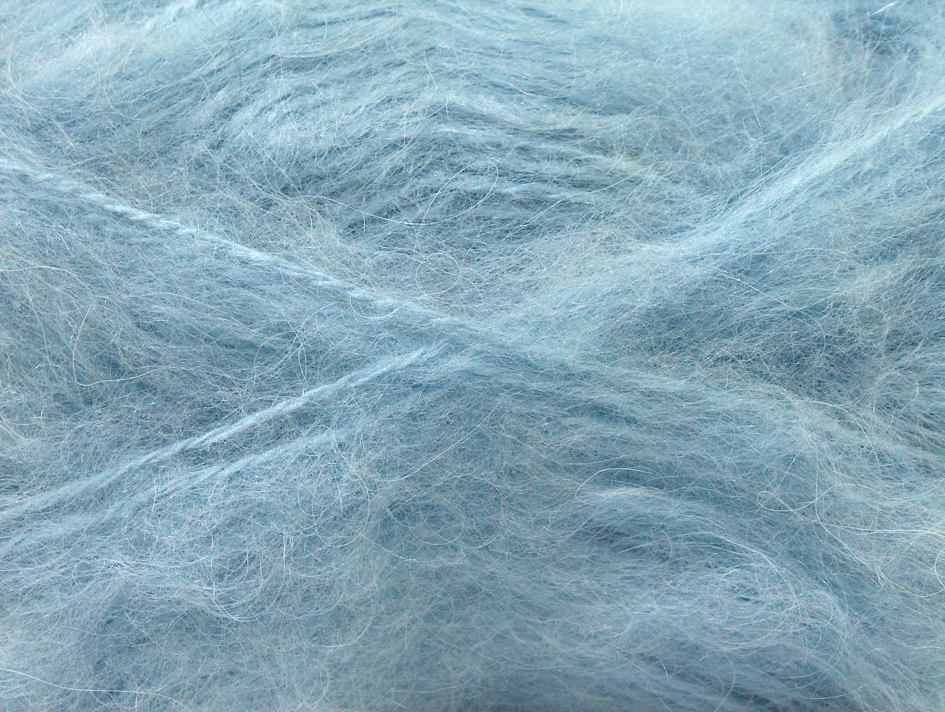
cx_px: 472
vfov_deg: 17.6
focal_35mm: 84
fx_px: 2297
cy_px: 356
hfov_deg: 23.3
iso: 200
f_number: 2.9
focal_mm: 17.25
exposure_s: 1/35
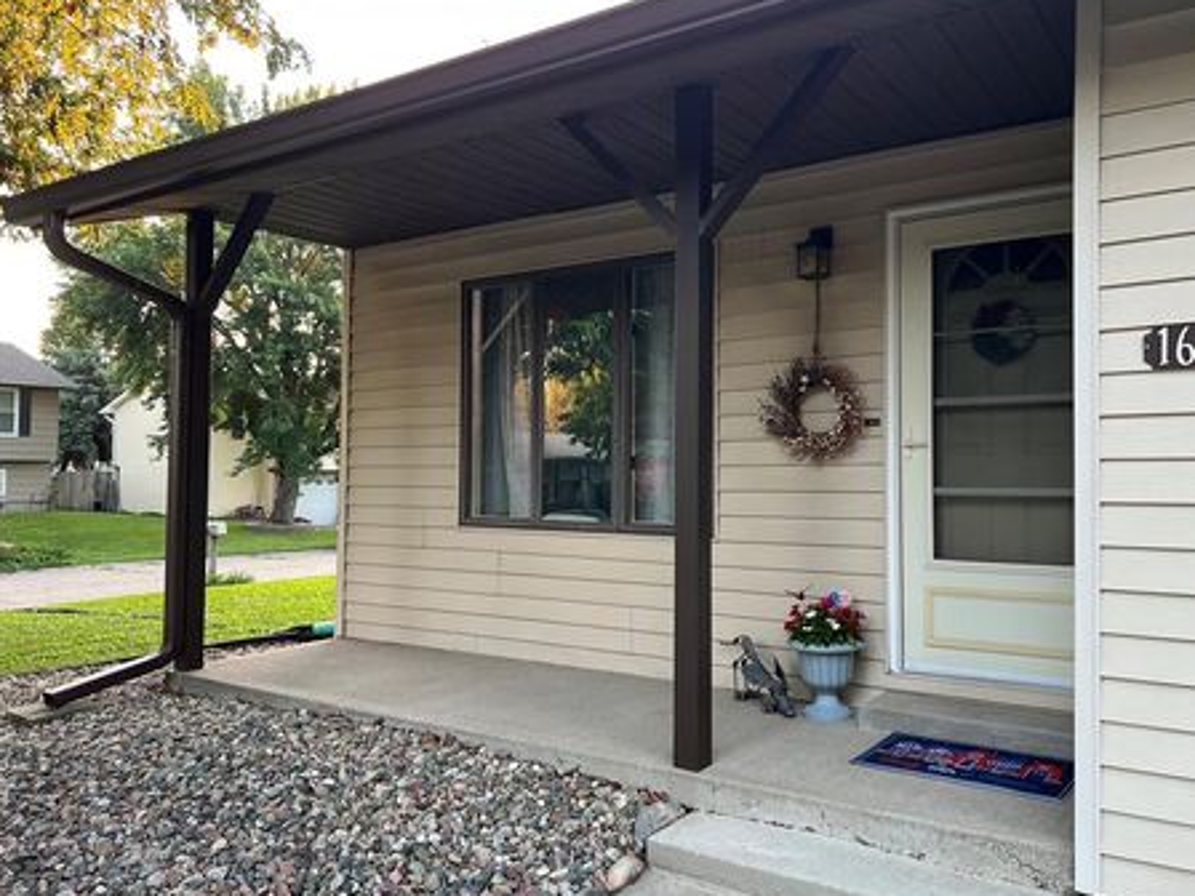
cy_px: 425
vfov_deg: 48.2
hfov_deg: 61.5
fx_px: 1001
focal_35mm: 29
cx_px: 662
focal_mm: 5.7
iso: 125
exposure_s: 1/121
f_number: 1.5
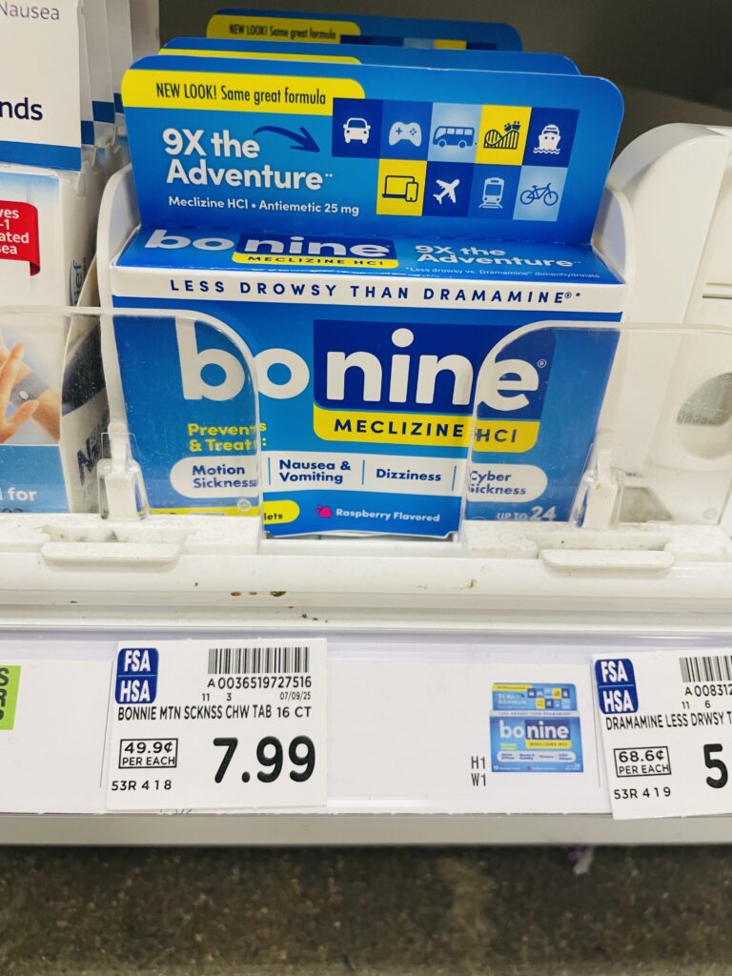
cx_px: 366
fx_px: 733
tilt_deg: -31.1
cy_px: 488
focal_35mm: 26
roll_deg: -2.0
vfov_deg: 67.3
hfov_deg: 53.1
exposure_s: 1/63
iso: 80
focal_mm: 4.2
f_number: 1.6
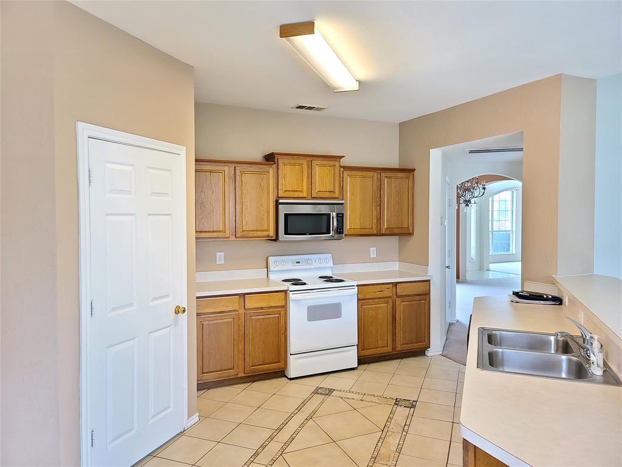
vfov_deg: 54.9
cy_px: 234
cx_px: 311
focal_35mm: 25
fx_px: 449
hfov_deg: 69.4
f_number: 1.8
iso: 400
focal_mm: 7
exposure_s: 1/39
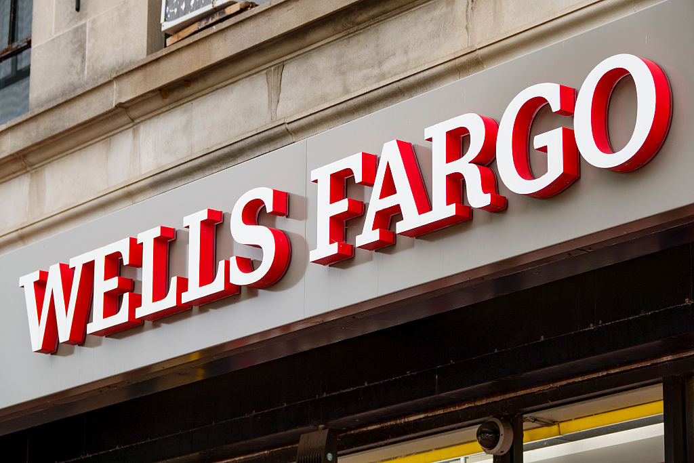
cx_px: 347
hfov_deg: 16.1
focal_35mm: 127
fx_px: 2448
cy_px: 232
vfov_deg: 10.8
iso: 100
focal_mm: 46.41
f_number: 4
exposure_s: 1/320
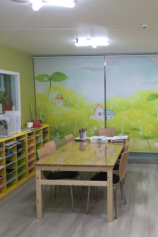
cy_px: 117
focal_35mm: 41
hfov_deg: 32.0
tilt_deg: -5.8
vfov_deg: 47.4
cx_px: 121
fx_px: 270
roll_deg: +0.1
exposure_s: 1/40
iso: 32
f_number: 2.2
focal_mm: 4.15
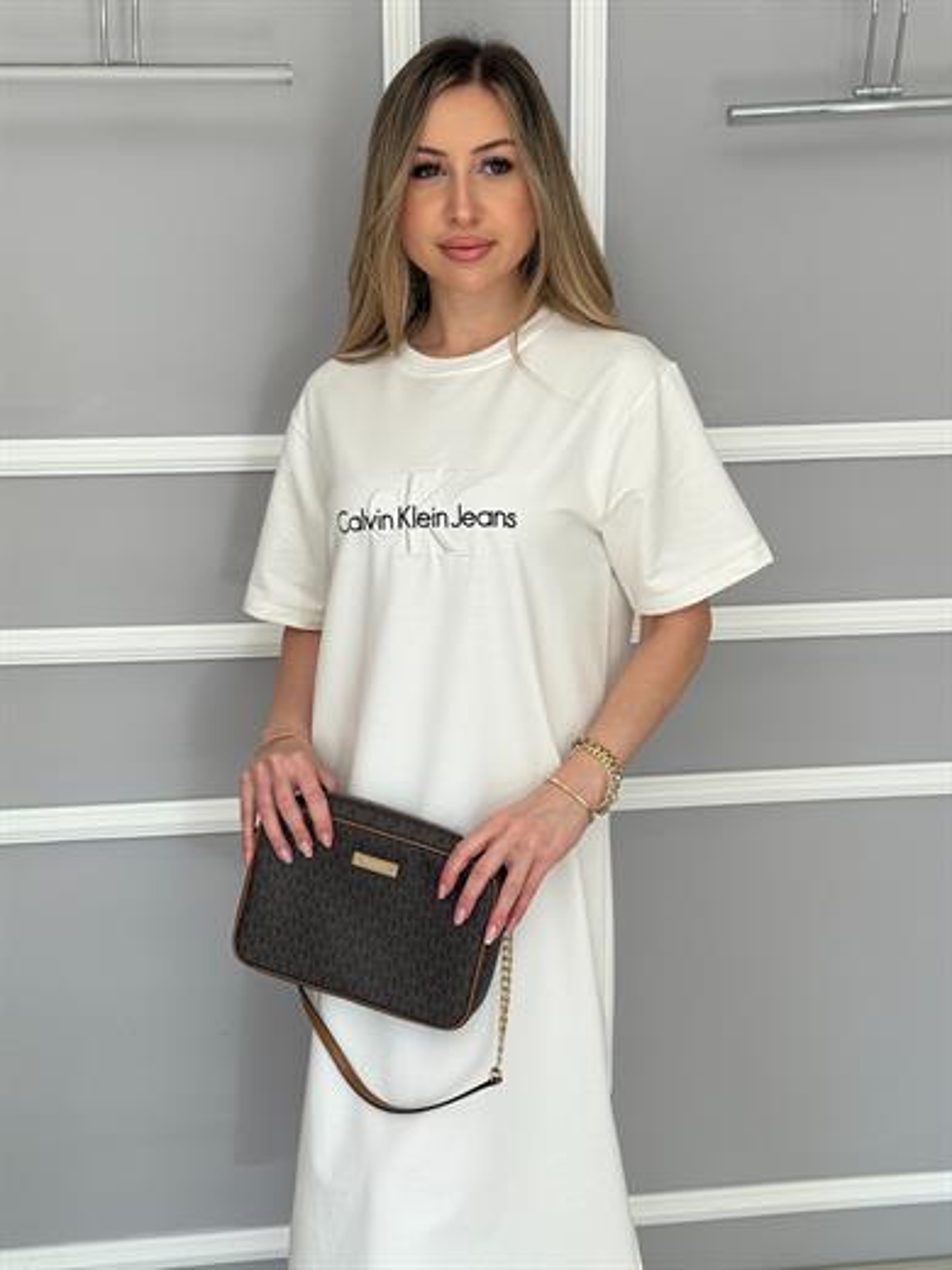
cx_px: 476
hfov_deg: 30.3
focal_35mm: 48
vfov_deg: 39.7
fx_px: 1760
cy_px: 635
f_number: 1.78
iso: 80
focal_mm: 6.76
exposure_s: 1/121
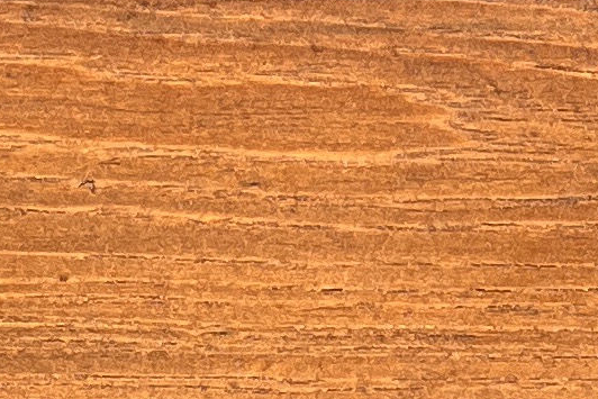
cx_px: 849
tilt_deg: -82.1
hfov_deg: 9.8
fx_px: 3406
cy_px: 550
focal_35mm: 205
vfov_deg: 6.6
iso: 50
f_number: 1.6
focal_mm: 5.1
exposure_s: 1/1647
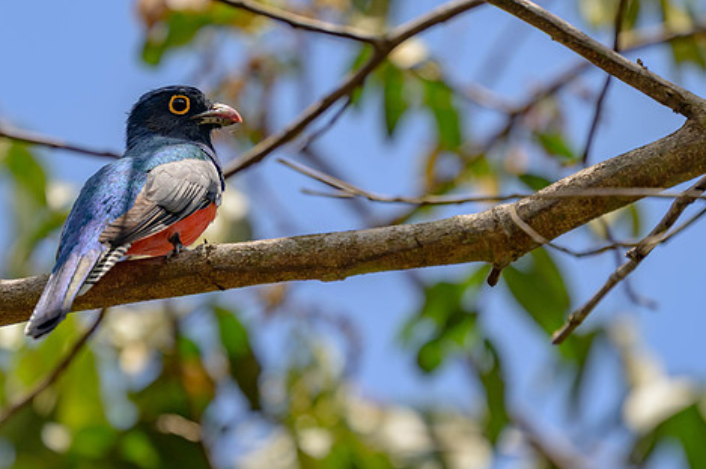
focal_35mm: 1213
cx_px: 314
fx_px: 23771
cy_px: 262
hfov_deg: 1.7
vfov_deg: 1.1
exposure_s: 1/1600
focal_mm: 560
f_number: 4
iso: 250
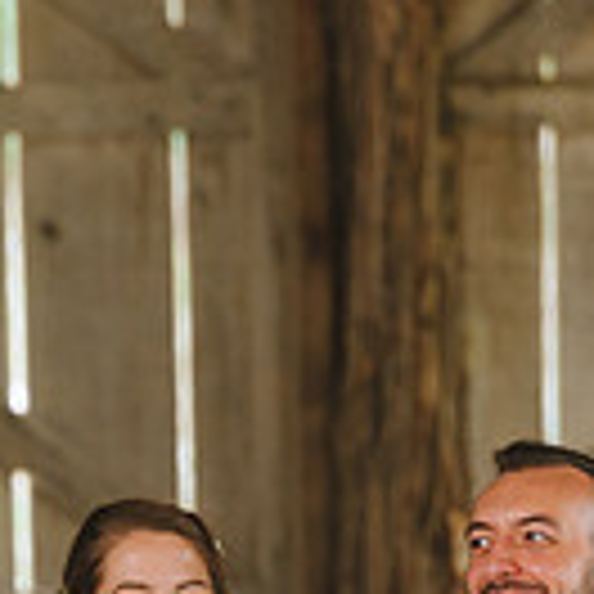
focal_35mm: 749
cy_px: 754
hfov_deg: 2.3
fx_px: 14541
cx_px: 108
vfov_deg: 2.3
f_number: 2.8
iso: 500
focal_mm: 200
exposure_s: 1/100
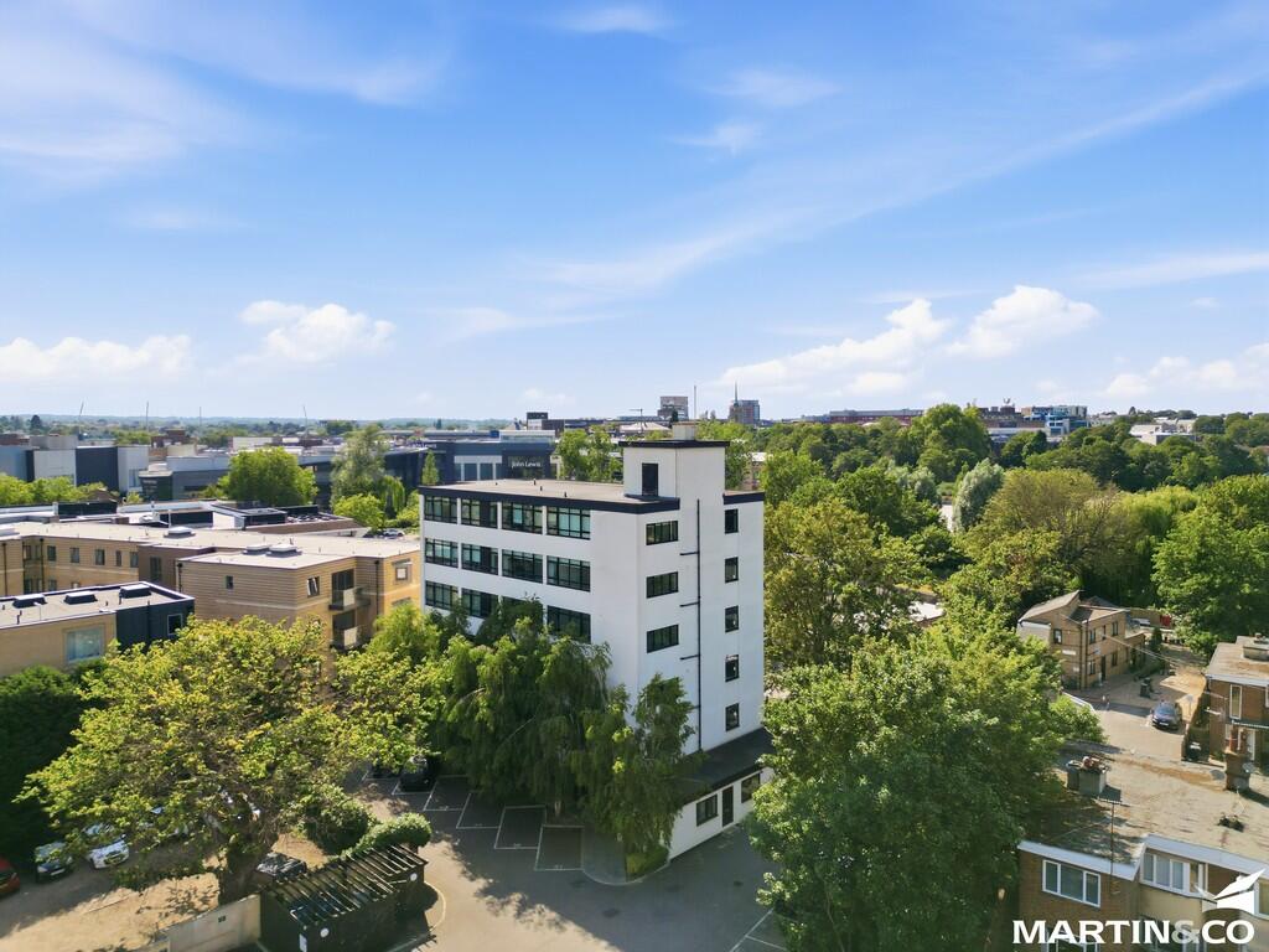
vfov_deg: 56.8
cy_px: 476
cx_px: 634
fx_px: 880
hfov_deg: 71.6
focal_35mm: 24
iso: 110
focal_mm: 6.7
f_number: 1.7
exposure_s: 1/5000
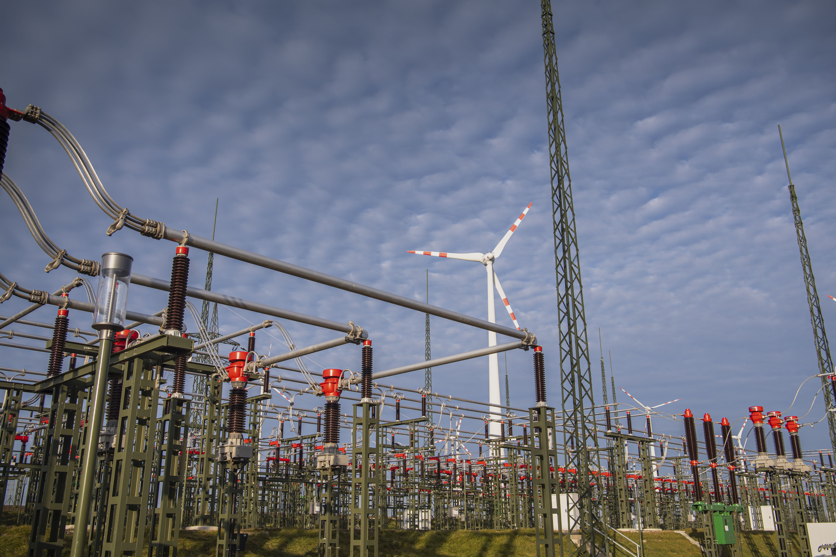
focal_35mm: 32
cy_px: 278
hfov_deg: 58.7
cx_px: 418
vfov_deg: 41.1
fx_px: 743
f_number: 6.3
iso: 80
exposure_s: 1/640
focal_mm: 32
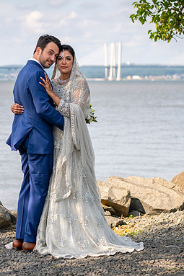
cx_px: 66
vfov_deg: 15.1
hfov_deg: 10.1
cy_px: 136
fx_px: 1044
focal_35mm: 136
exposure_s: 1/5000
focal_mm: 85
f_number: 4
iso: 640
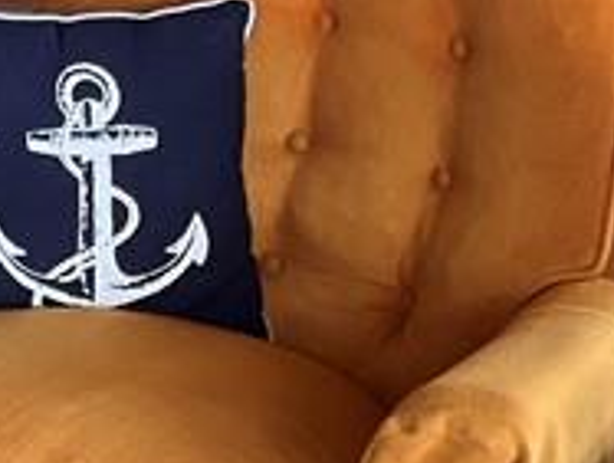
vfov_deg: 10.1
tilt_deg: -8.4
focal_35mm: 142
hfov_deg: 11.8
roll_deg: -0.2
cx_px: -755
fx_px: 2524
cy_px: -292
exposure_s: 1/120
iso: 100
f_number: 1.6
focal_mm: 5.1
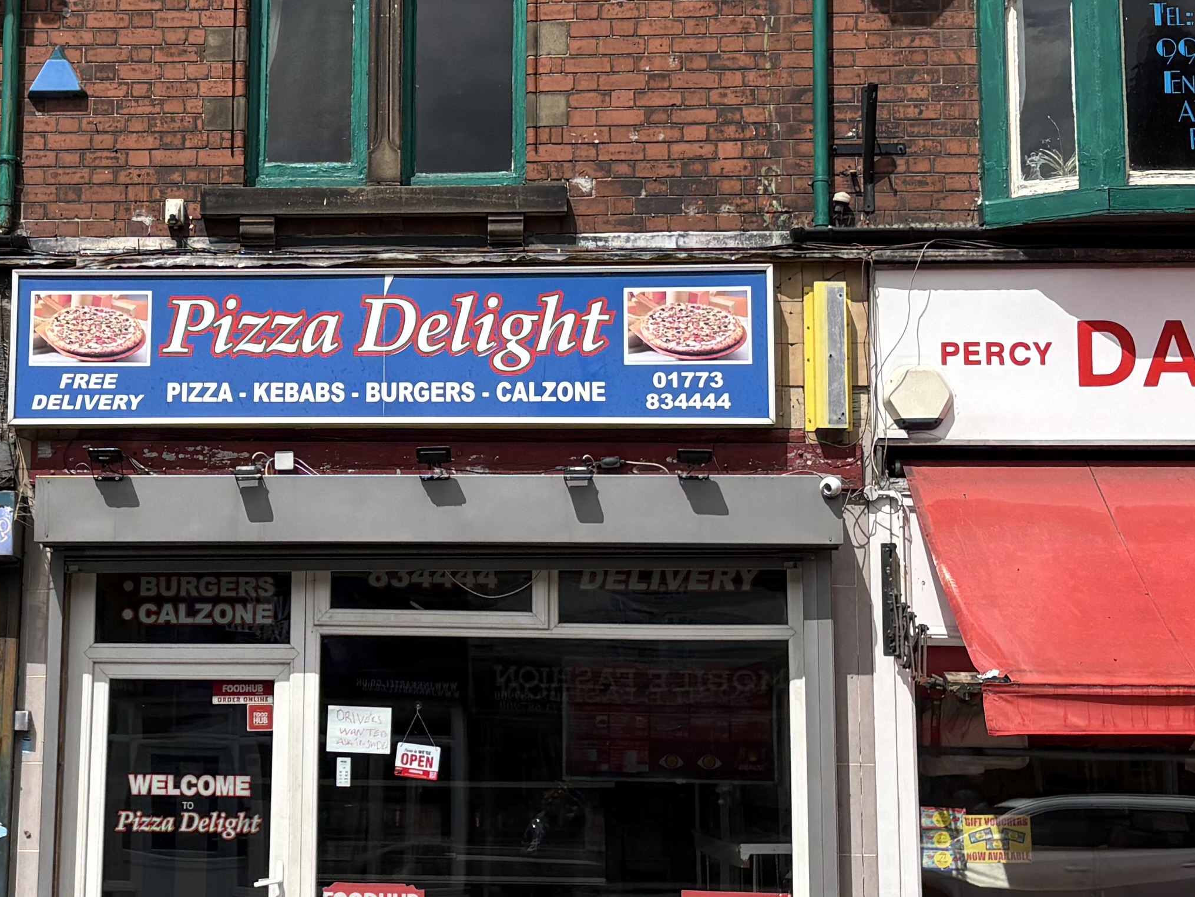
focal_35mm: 73
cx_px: 325
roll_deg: -0.3
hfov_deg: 26.4
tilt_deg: +10.0
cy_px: 337
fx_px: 2520
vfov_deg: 20.1
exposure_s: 1/4329
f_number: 1.6
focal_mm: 5.96
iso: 50
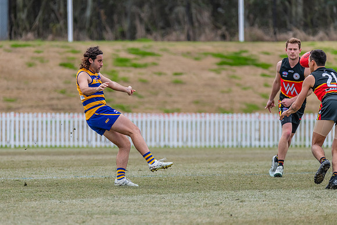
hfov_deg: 4.1
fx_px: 4702
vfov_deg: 2.7
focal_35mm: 502
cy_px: 115
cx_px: 139
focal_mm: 420
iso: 800
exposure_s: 1/1600
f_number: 7.1
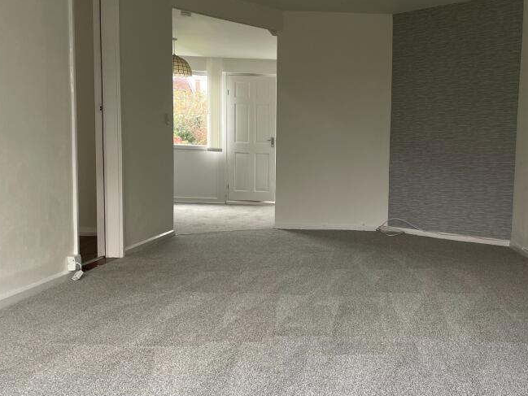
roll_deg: -1.8
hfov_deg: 44.6
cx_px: 380
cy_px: 232
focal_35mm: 41
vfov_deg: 35.1
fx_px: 625
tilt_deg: -4.9
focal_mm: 4.2
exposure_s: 1/121
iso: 100
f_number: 1.6
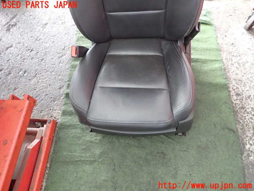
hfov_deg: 69.4
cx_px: 127
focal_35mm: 25
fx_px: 183
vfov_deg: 54.9
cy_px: 96
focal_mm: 4.5
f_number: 2
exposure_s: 1/30
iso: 800
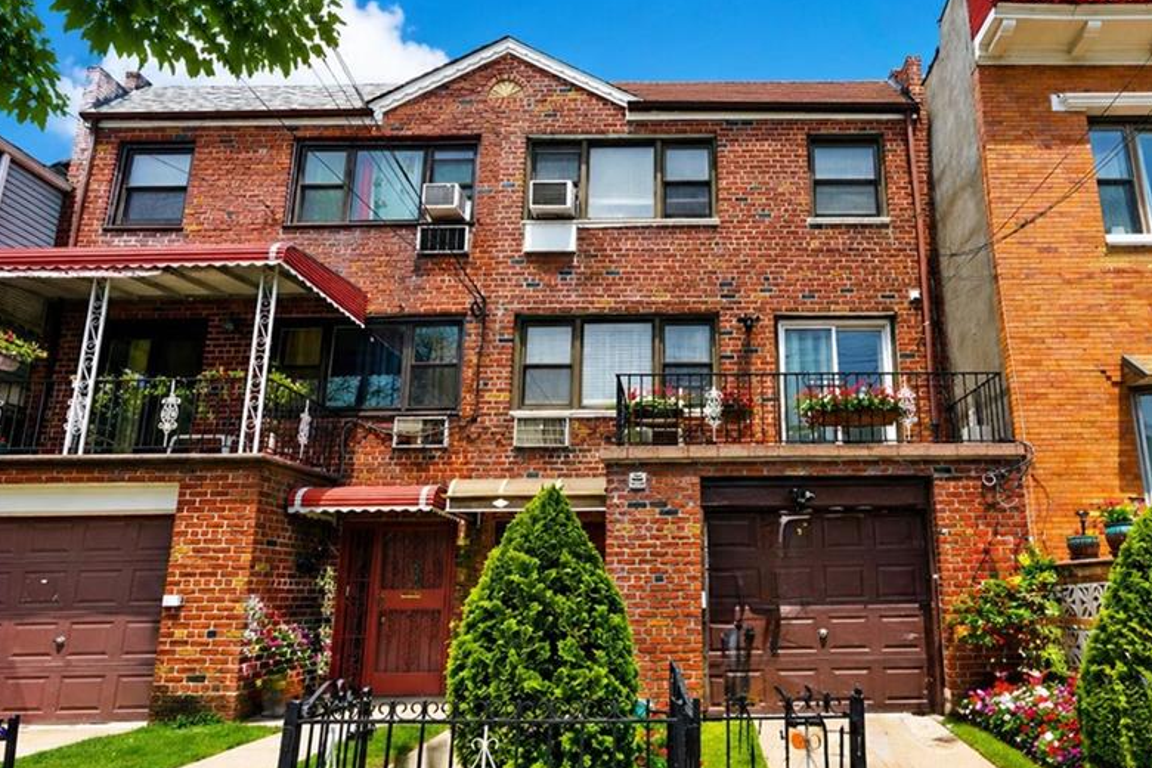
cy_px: 449
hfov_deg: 80.5
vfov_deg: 59.1
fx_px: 672
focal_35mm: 21
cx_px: 675
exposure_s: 1/125
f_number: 8
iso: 100
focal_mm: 16
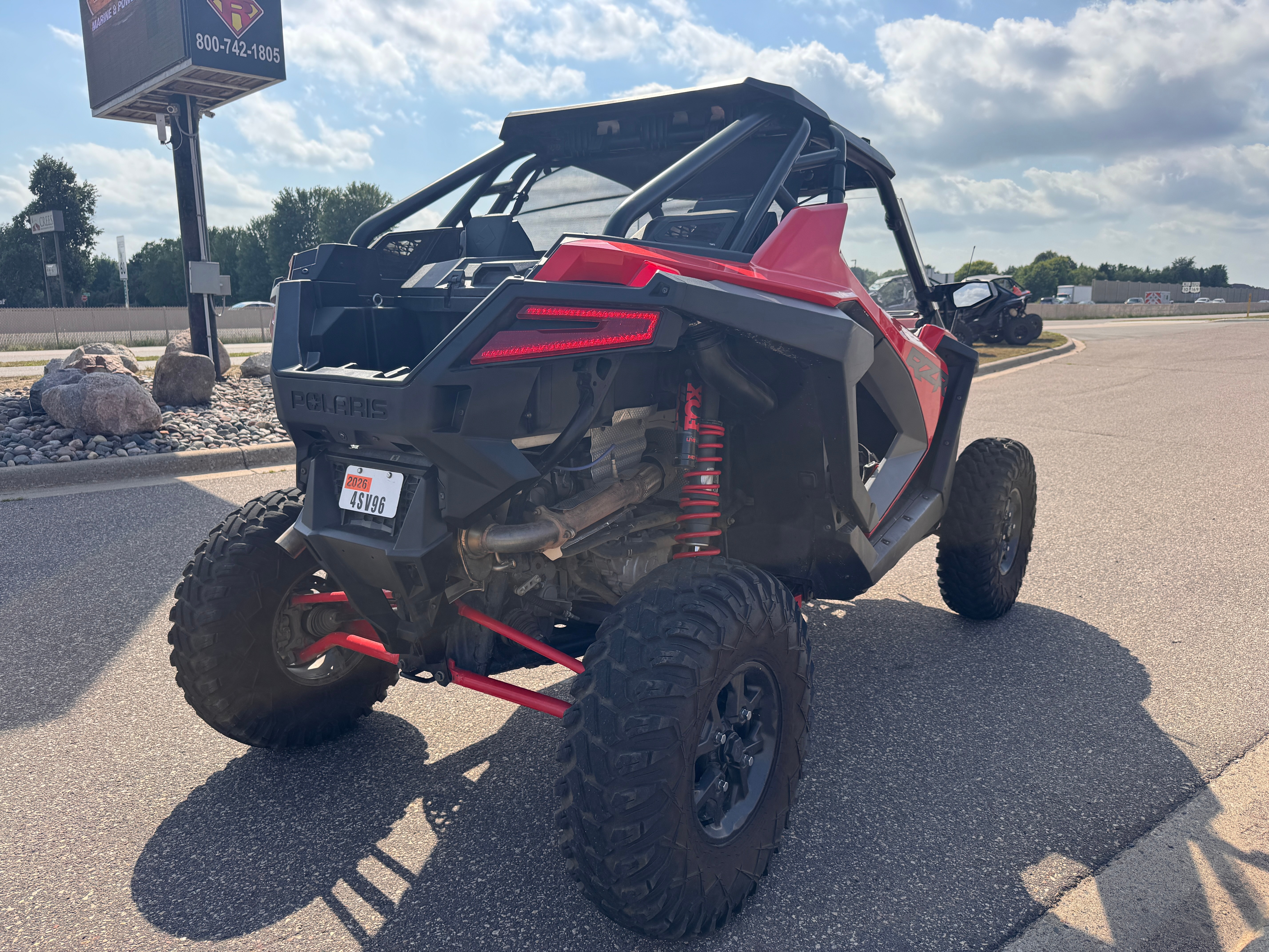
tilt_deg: -10.8
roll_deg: -0.3
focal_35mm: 24
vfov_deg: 56.8
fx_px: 880
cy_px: 476
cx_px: 634
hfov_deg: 71.6
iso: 80
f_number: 1.78
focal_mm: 6.76
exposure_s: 1/2959
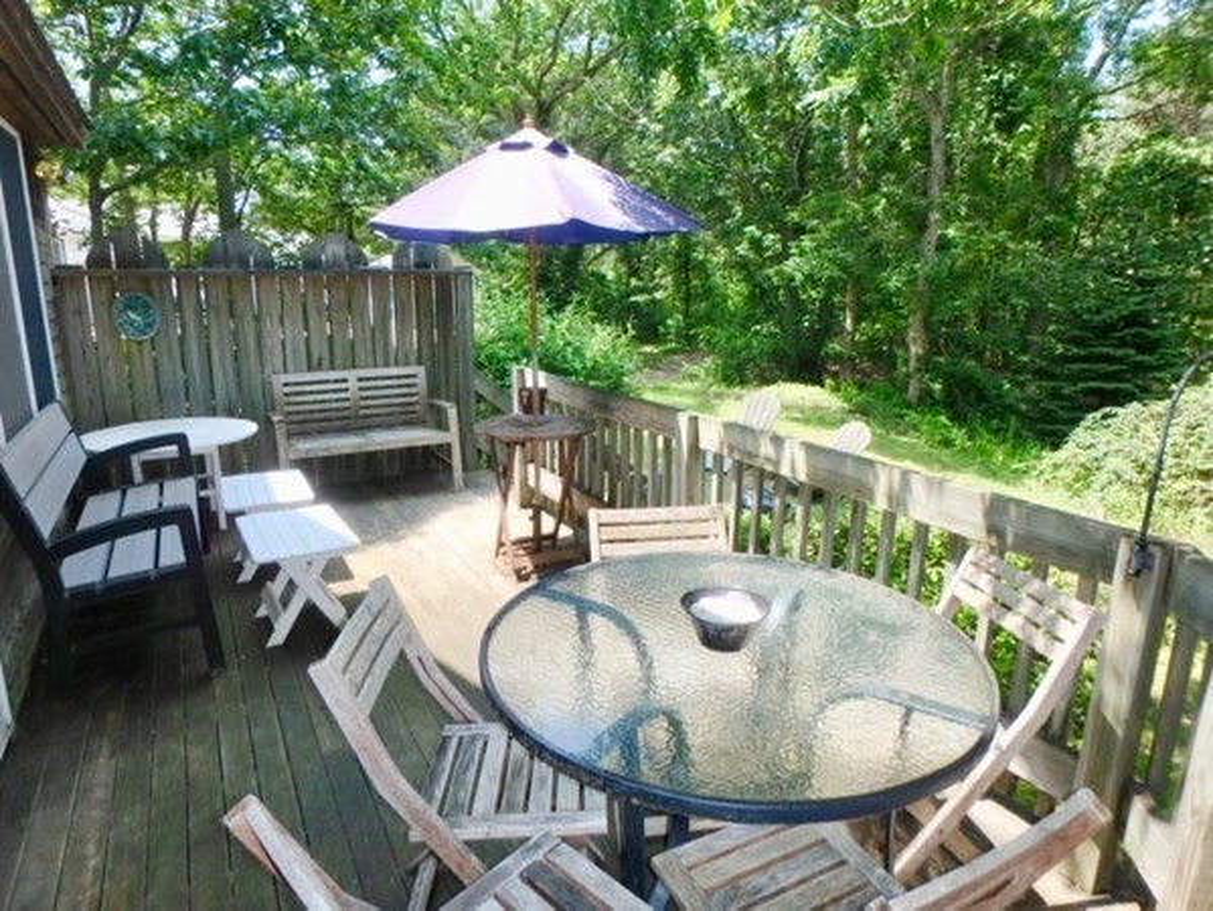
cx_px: 606
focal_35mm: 21
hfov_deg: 79.0
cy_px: 456
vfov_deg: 63.5
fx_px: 736
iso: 125
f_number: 3.5
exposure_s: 1/250
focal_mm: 3.7
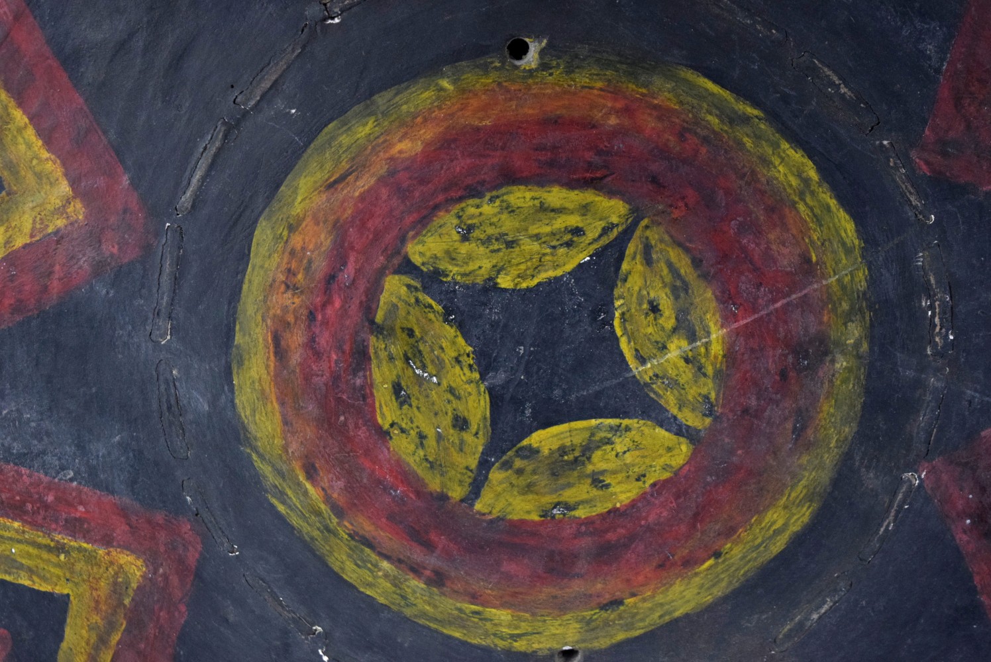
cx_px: 496
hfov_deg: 24.6
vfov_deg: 16.6
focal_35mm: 82
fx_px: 2273
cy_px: 331
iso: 1600
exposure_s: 1/1600
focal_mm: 55
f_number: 5.6
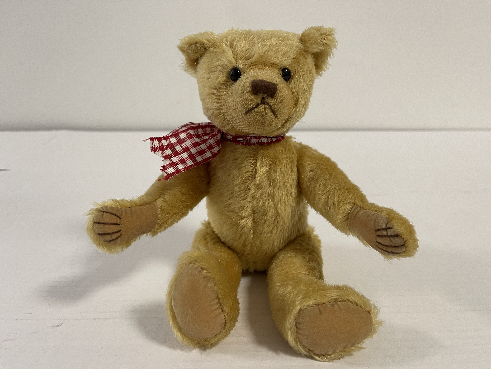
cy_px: 184
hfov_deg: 69.4
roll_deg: -0.8
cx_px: 246
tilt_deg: -17.3
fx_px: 355
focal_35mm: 25
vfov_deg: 54.9
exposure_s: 1/50
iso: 80
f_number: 1.6
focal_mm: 5.1
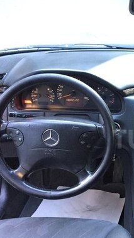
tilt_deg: -28.6
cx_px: 177
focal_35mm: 55
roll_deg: +0.8
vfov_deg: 37.8
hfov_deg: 19.9
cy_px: 139
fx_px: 348
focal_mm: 4.15
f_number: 2.2
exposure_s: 1/33
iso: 200
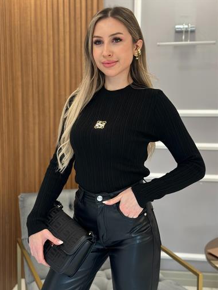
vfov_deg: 38.9
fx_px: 411
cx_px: 107
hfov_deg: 29.7
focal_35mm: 49
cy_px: 146
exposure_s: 1/112
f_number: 1.78
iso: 125
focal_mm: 6.86
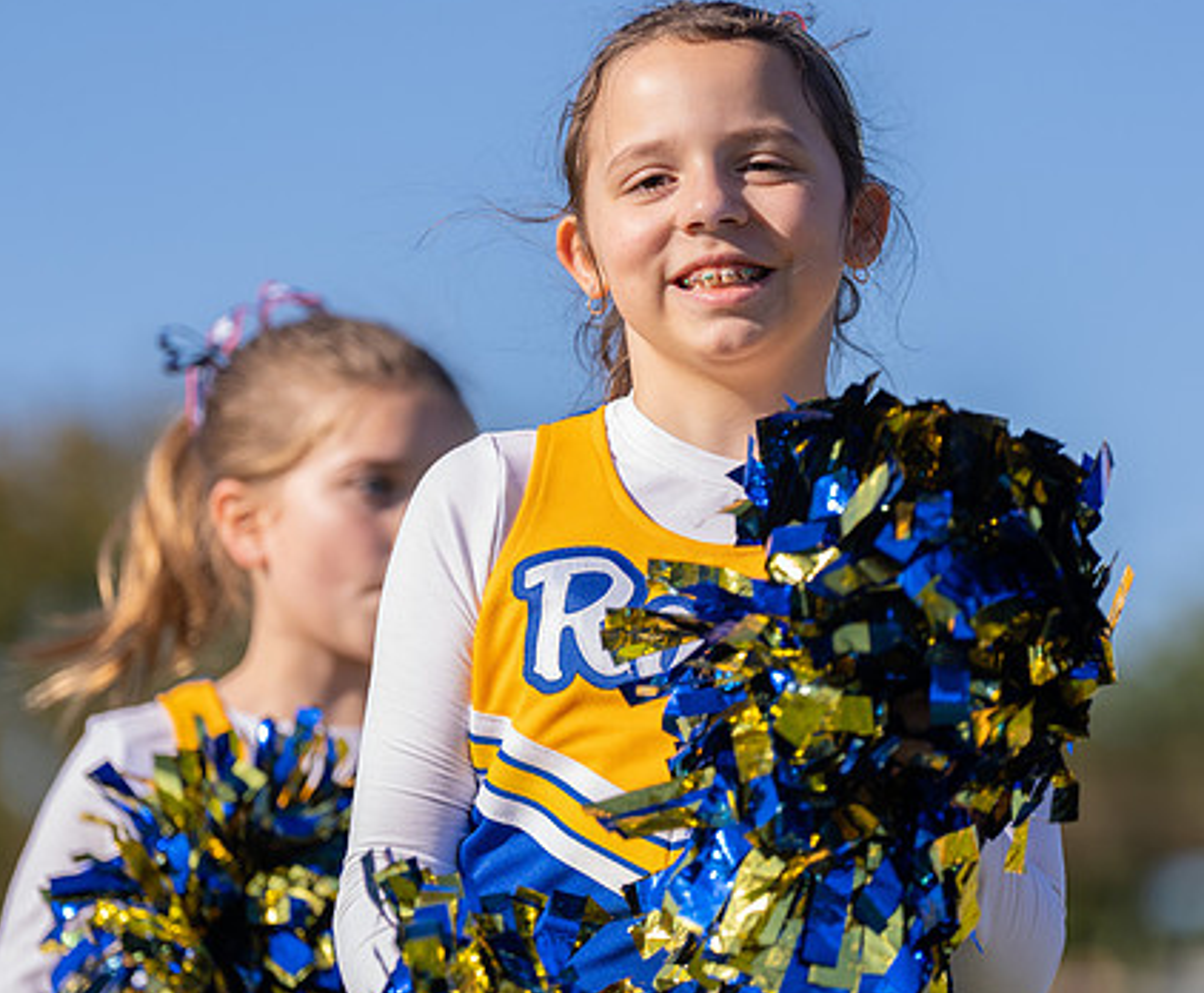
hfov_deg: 7.2
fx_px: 9594
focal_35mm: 266
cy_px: 485
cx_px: 695
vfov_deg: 5.9
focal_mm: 157
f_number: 2.8
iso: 100
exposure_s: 1/1600
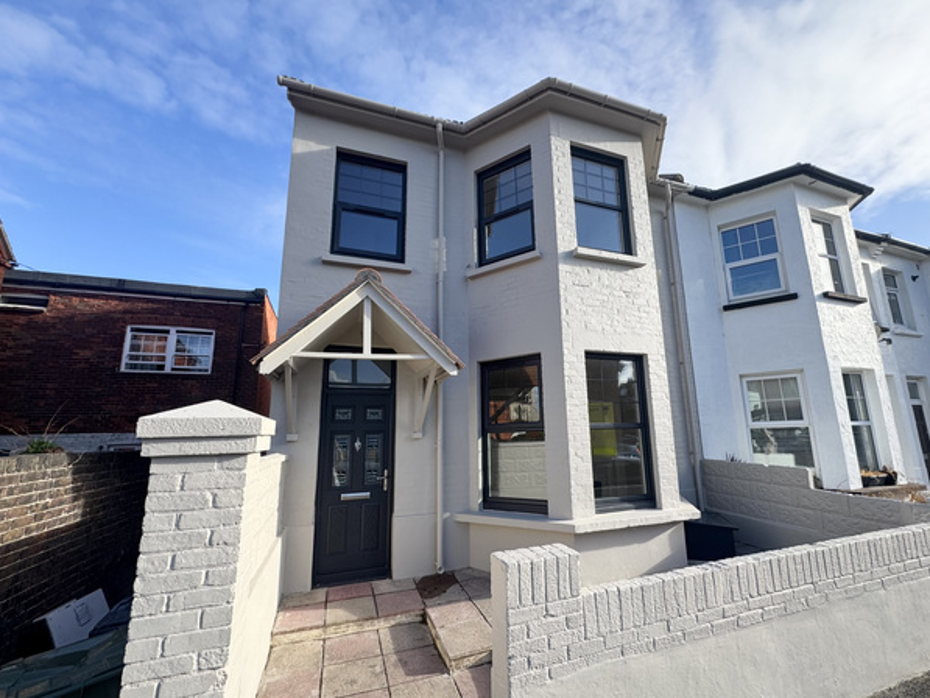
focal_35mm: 15
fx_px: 403
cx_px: 497
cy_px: 361
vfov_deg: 81.7
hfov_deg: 98.0
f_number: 2.2
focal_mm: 2.22
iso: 40
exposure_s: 1/669
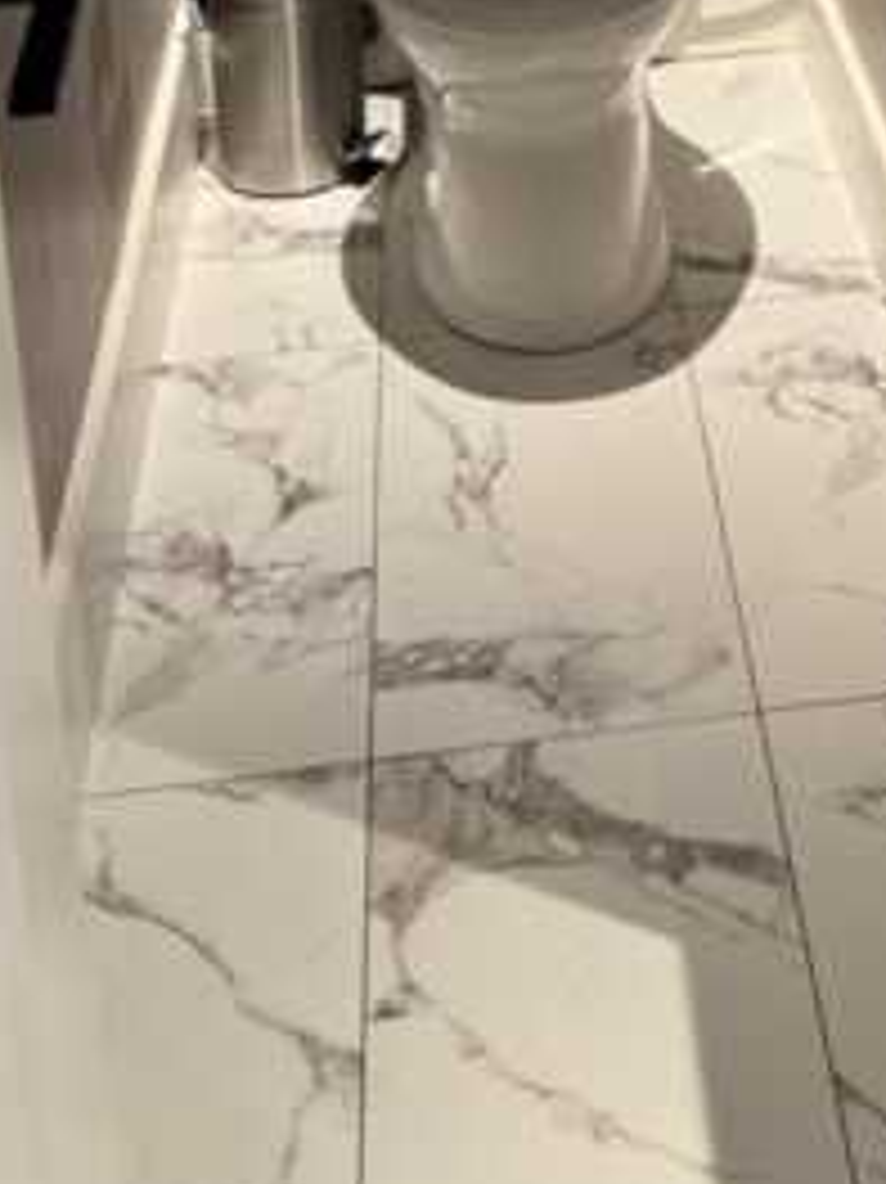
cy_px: -405
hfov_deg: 20.5
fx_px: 2391
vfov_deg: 24.0
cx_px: 810
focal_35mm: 70
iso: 250
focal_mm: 6.76
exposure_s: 1/60
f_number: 1.78
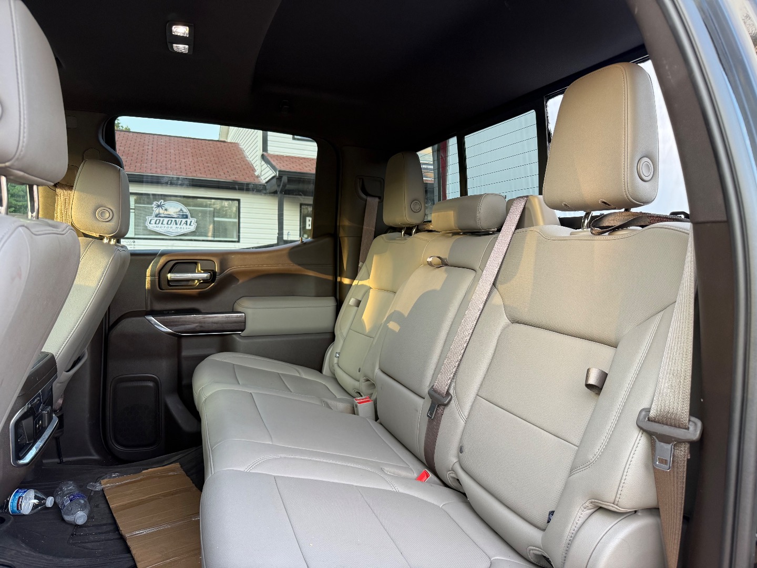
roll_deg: -1.0
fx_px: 525
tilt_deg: -1.9
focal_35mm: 24
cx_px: 378
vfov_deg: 56.8
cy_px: 284
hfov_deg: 71.6
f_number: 1.78
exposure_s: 1/121
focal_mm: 6.76
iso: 160
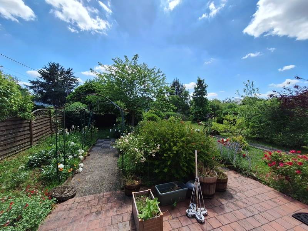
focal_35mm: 13
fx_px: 116
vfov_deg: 89.9
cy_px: 116
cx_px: 154
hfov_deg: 106.2
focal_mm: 1.74
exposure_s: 1/2217
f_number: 2.2
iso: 40
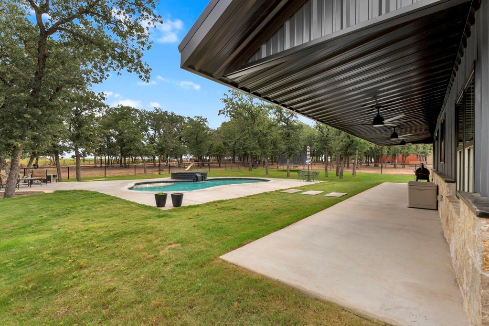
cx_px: 244
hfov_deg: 96.7
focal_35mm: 16
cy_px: 163
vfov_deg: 73.8
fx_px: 217
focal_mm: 16
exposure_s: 1/320
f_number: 9
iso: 160
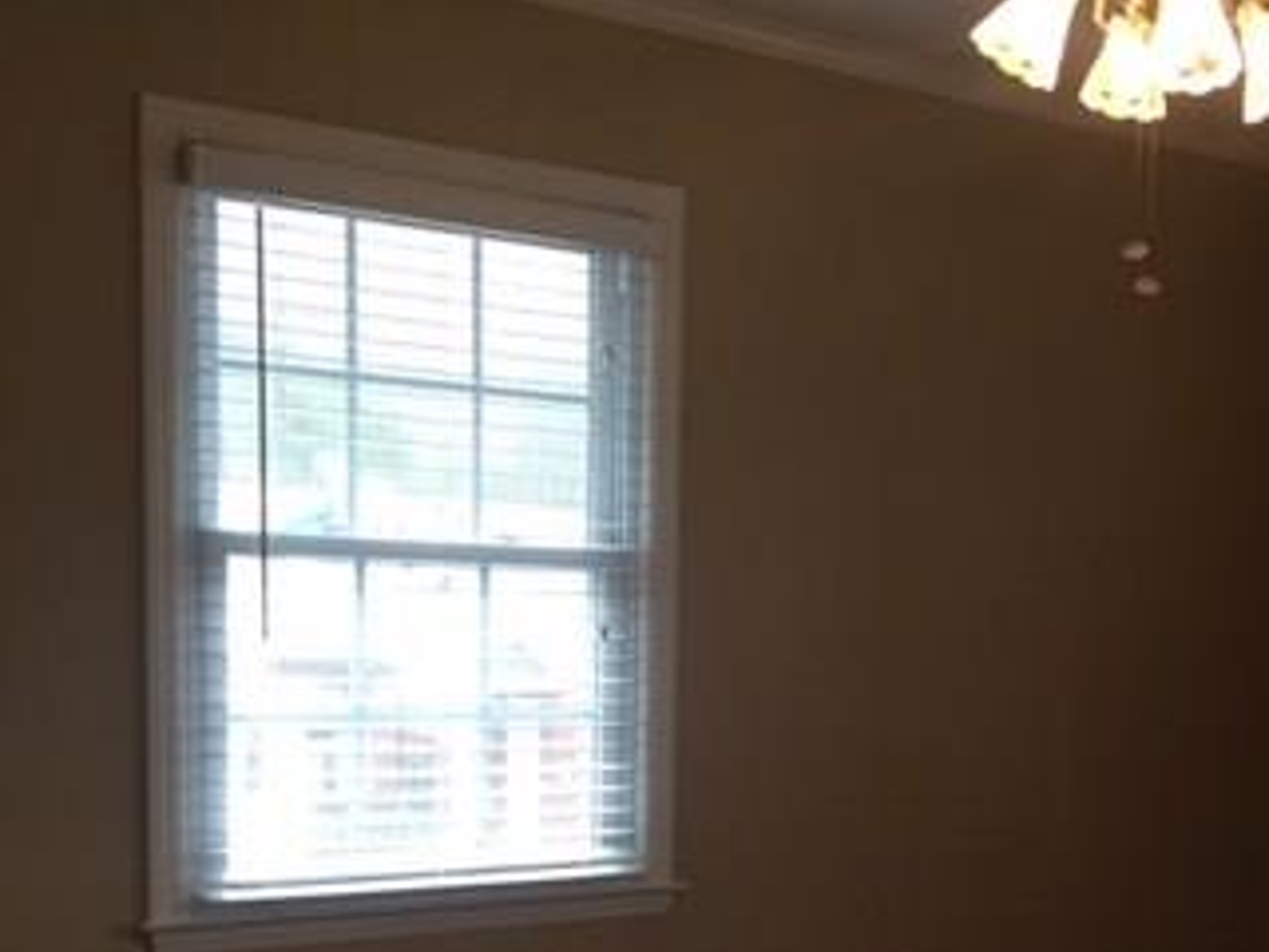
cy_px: 821
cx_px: 1174
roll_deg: -2.8
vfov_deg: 24.6
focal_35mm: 58
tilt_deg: -8.9
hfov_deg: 31.5
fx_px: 2126
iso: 50
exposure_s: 1/30
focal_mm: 4.15
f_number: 2.2
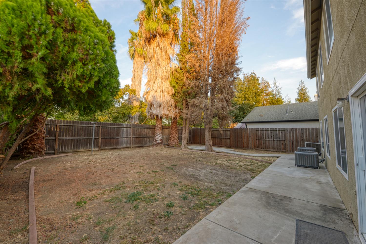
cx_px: 183
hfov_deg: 104.3
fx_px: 142
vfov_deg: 81.2
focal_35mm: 14
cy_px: 122
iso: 400
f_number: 10
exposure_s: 1/25
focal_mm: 14
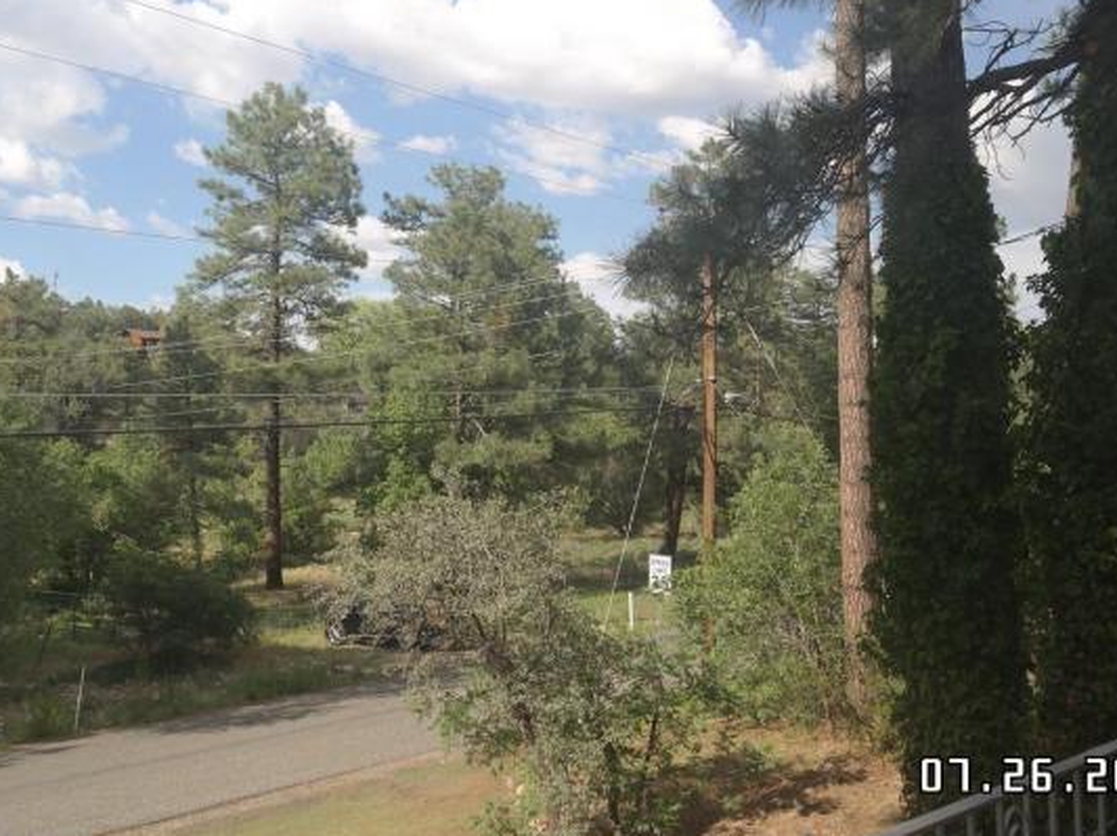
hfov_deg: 47.9
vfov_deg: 36.8
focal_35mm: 39
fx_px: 1258
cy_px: 383
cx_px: 545
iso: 100
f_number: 5.6
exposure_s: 1/180
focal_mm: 20
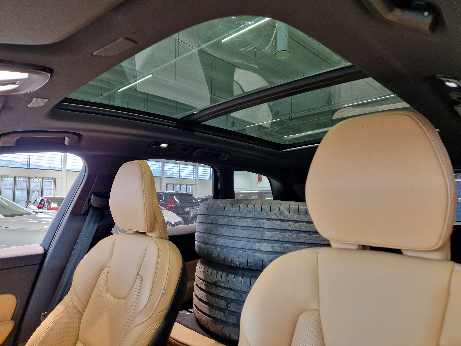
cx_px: 230
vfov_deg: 58.9
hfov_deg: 73.9
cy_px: 173
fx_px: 306
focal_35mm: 23
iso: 250
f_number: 1.8
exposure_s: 1/50
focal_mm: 5.4
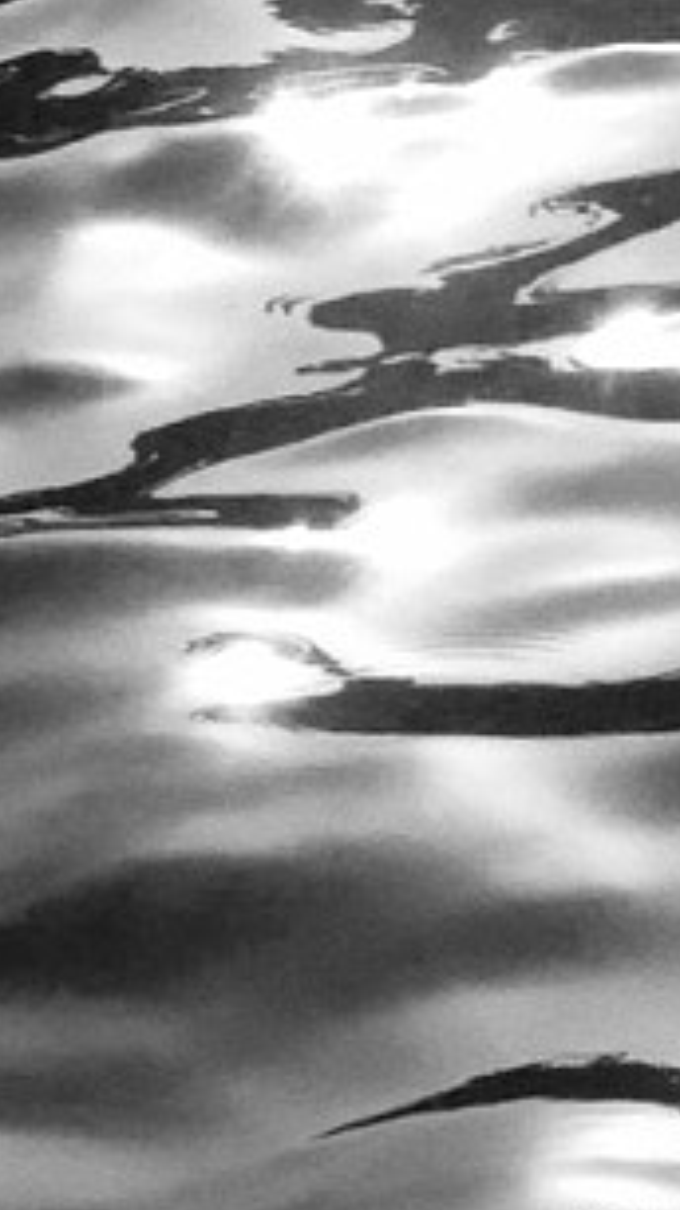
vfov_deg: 10.2
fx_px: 6030
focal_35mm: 188
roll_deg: +15.4
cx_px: -348
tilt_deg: -38.2
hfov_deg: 6.4
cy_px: 2780
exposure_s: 1/1748
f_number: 2.4
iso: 50
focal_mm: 4.12
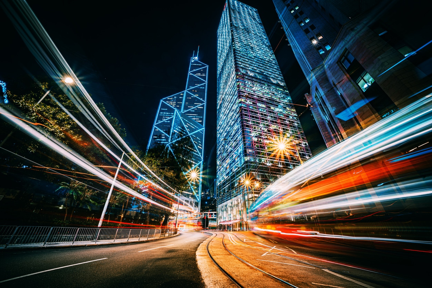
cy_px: 144
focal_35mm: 12
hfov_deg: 112.6
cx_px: 216
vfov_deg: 90.0
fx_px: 144
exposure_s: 10
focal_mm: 12
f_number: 11
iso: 100
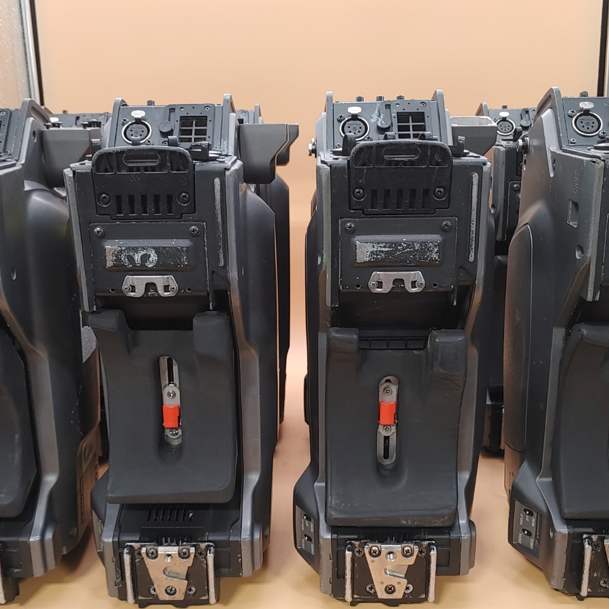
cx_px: 296
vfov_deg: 44.9
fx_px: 736
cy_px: 334
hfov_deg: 44.9
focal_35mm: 37
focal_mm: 4.36
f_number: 1.8
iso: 150
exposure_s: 1/60
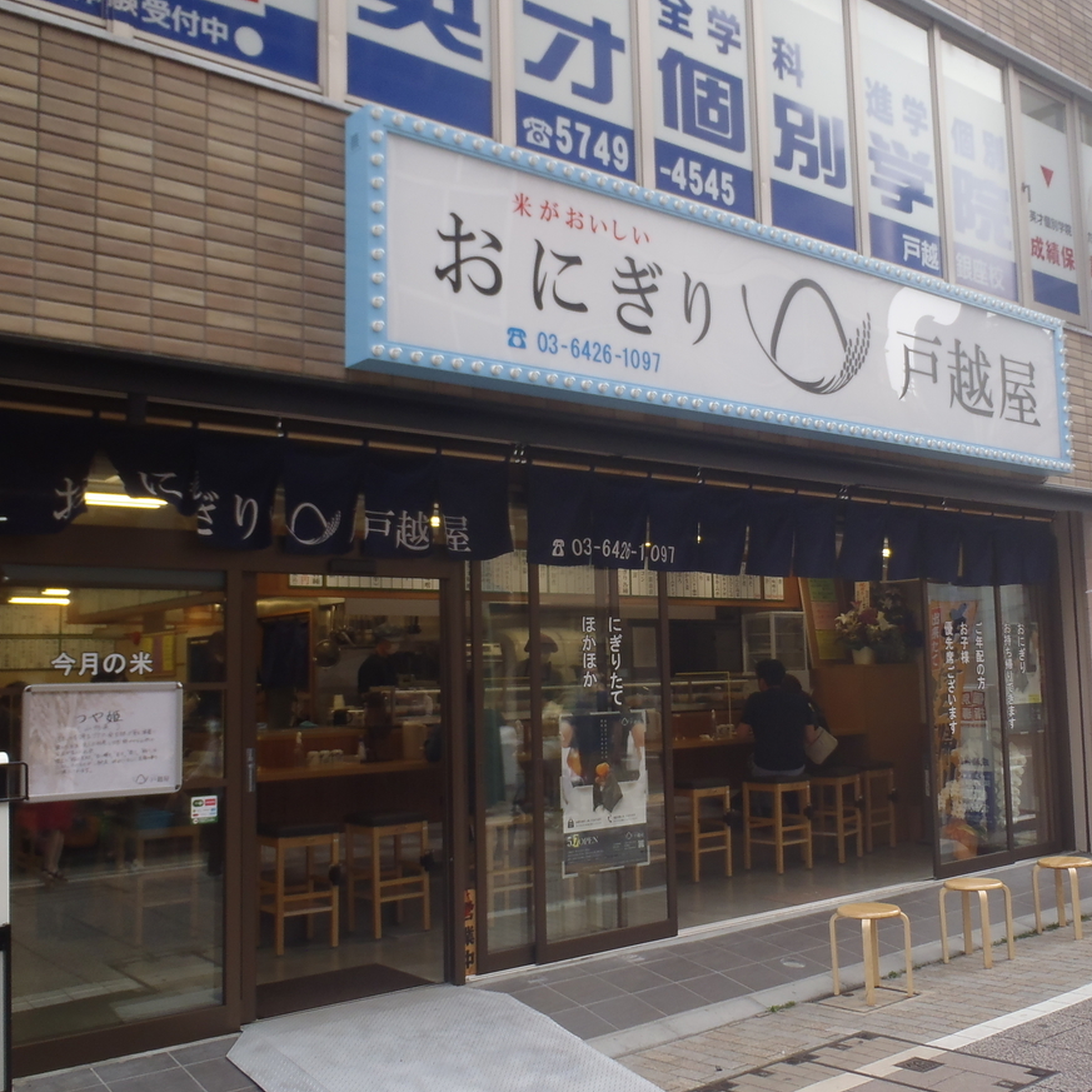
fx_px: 1213
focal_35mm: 34
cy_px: 548
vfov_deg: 48.5
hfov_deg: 48.2
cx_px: 638
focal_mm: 5
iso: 80
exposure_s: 1/100
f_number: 3.9
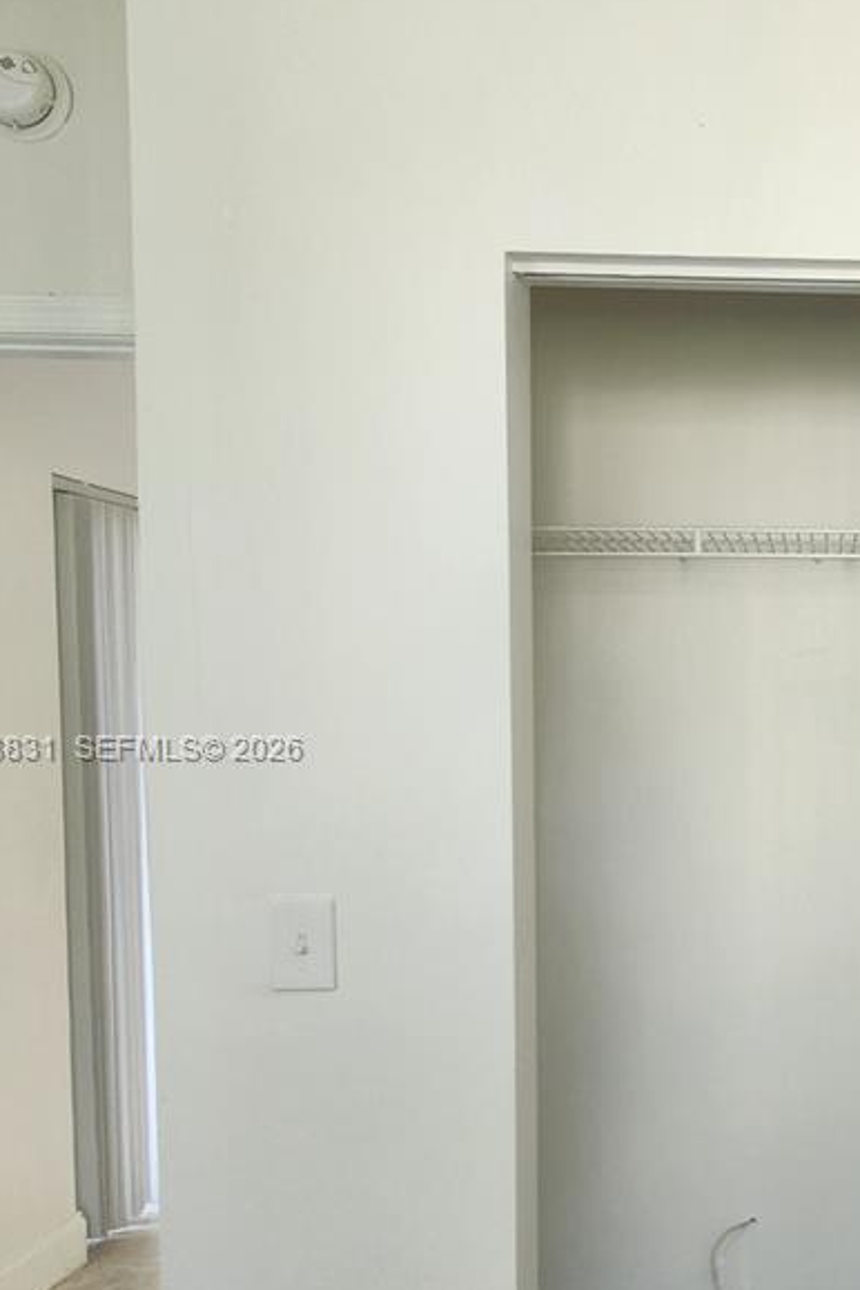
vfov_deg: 65.1
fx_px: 1003
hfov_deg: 39.8
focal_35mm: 28
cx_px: 891
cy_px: 751
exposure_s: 1/60
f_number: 2.2
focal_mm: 2.2
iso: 125
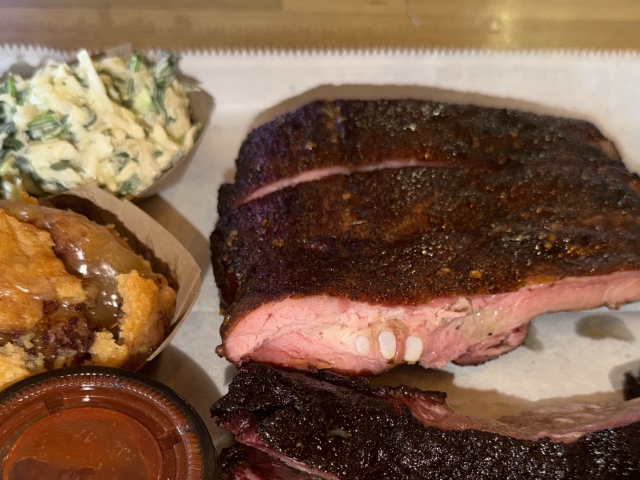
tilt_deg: -49.6
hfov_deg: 46.8
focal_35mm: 40
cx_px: 321
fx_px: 740
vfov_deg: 35.2
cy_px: 354
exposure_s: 1/26
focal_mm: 6.76
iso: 50
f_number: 1.78
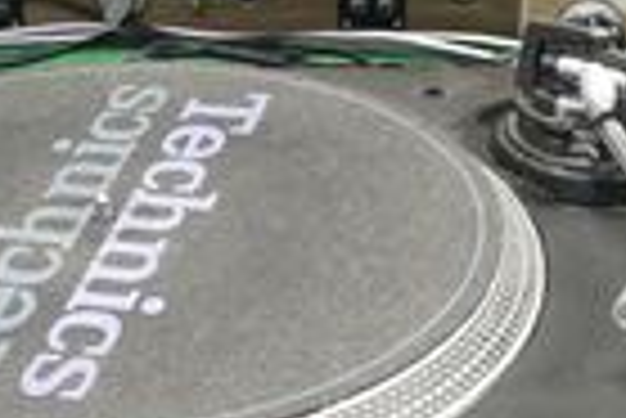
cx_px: 185
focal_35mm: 102
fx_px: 1775
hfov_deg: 19.9
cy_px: 308
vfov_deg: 13.4
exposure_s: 1/8
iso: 200
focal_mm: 6
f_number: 2.8
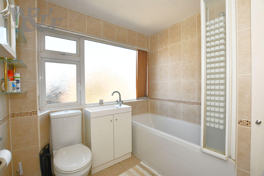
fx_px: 110
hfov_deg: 100.4
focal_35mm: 15
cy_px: 88
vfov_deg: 77.3
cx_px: 132
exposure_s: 1/125
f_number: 5.6
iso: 180
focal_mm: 10
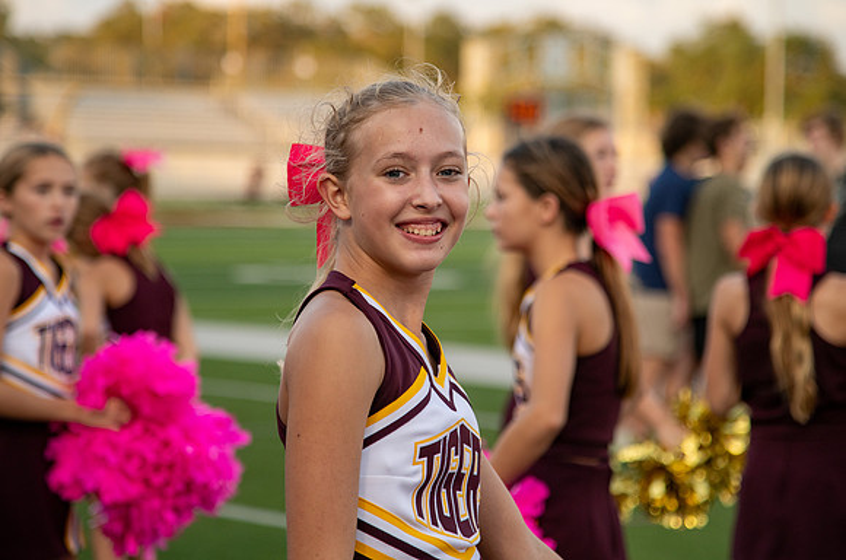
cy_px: 225
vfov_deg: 9.3
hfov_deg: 14.0
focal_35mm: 147
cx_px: 426
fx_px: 3450
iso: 320
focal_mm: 120
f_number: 4
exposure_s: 1/1000
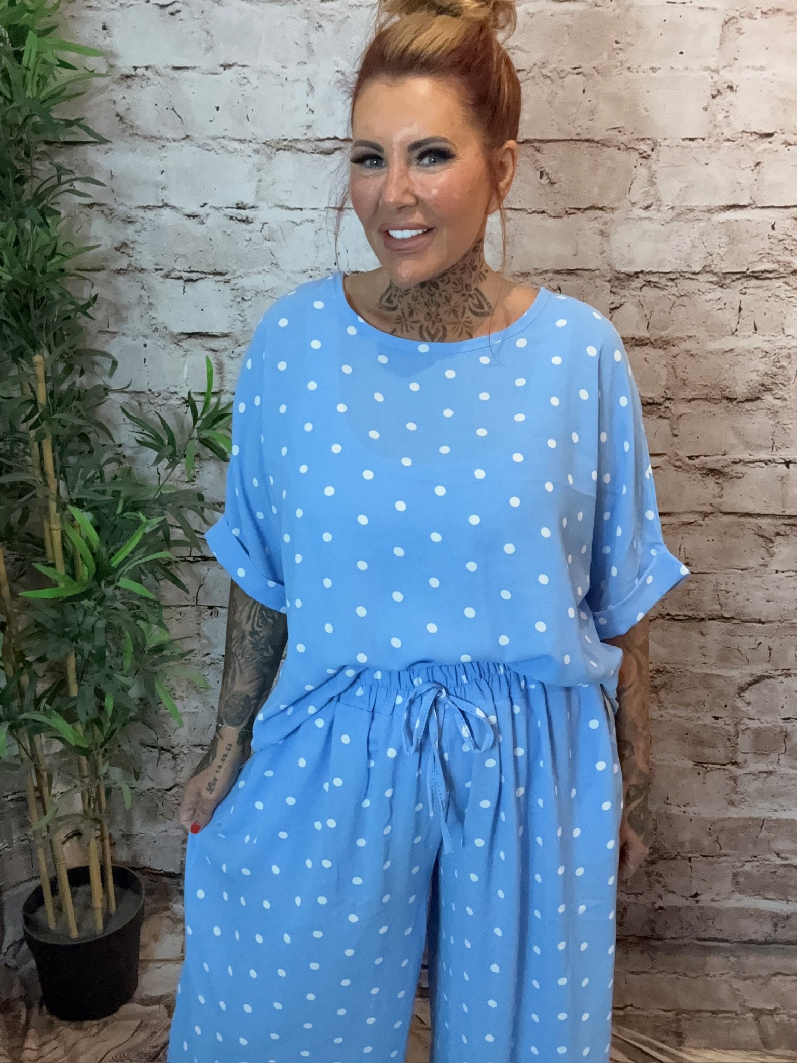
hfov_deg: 46.8
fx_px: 921
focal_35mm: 30
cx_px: 398
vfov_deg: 60.0
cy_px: 532
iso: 250
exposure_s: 1/50
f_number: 1.9
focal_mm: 2.69
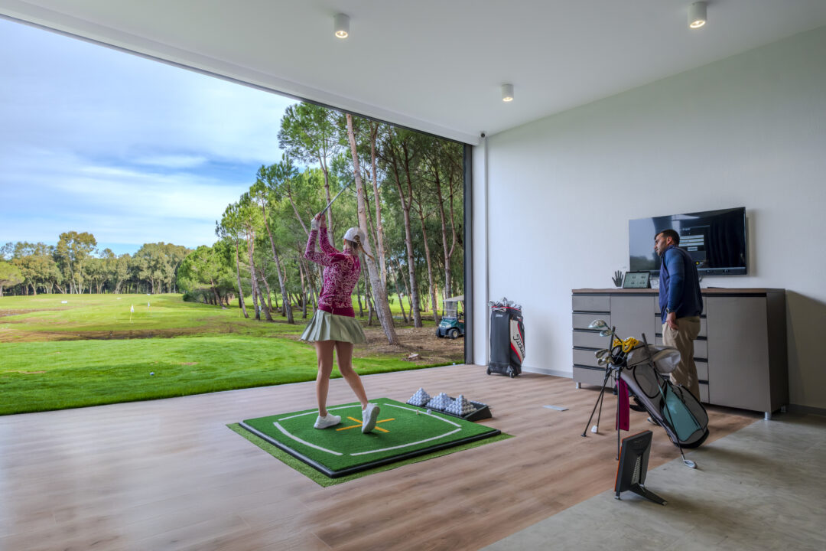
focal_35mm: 21
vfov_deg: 59.5
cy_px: 276
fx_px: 482
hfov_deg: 81.2
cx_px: 413
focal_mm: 13.8
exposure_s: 1/400
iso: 640
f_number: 8
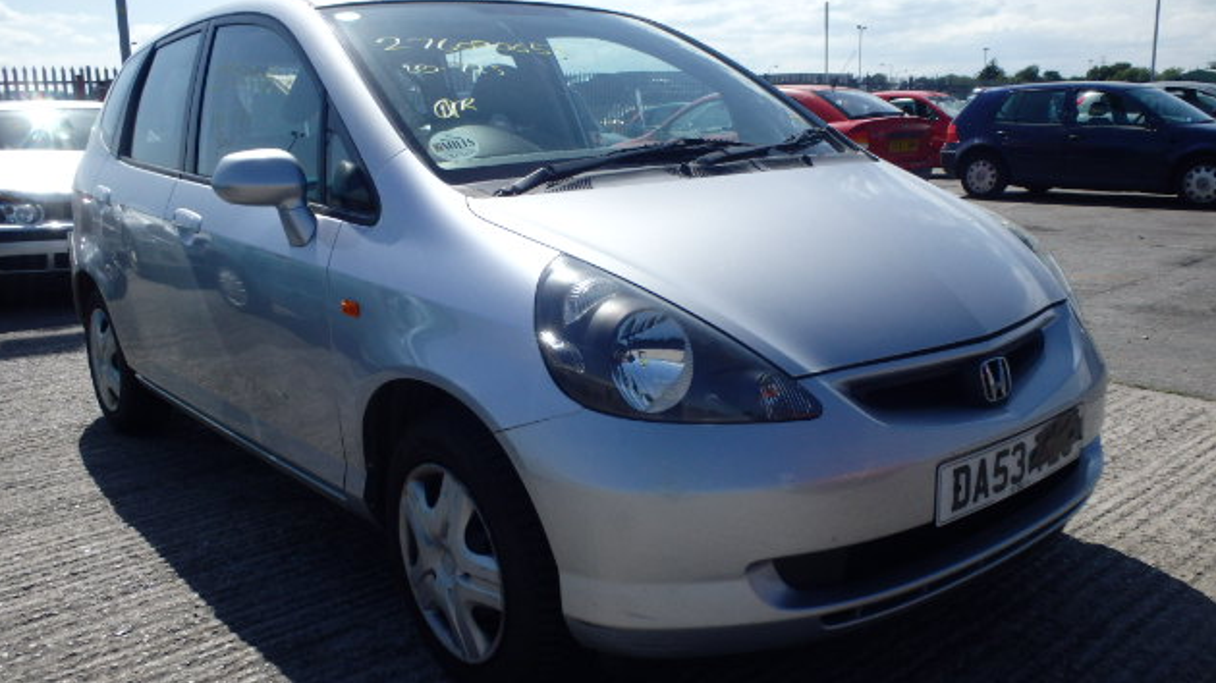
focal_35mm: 31
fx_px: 999
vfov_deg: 37.7
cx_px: 600
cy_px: 328
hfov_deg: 62.6
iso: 250
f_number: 11
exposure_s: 1/250
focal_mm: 5
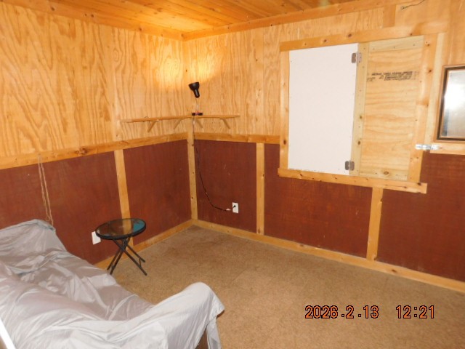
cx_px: 232
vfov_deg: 58.9
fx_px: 309
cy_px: 174
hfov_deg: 73.9
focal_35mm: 23
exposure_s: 1/30
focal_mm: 4
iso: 220
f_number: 3
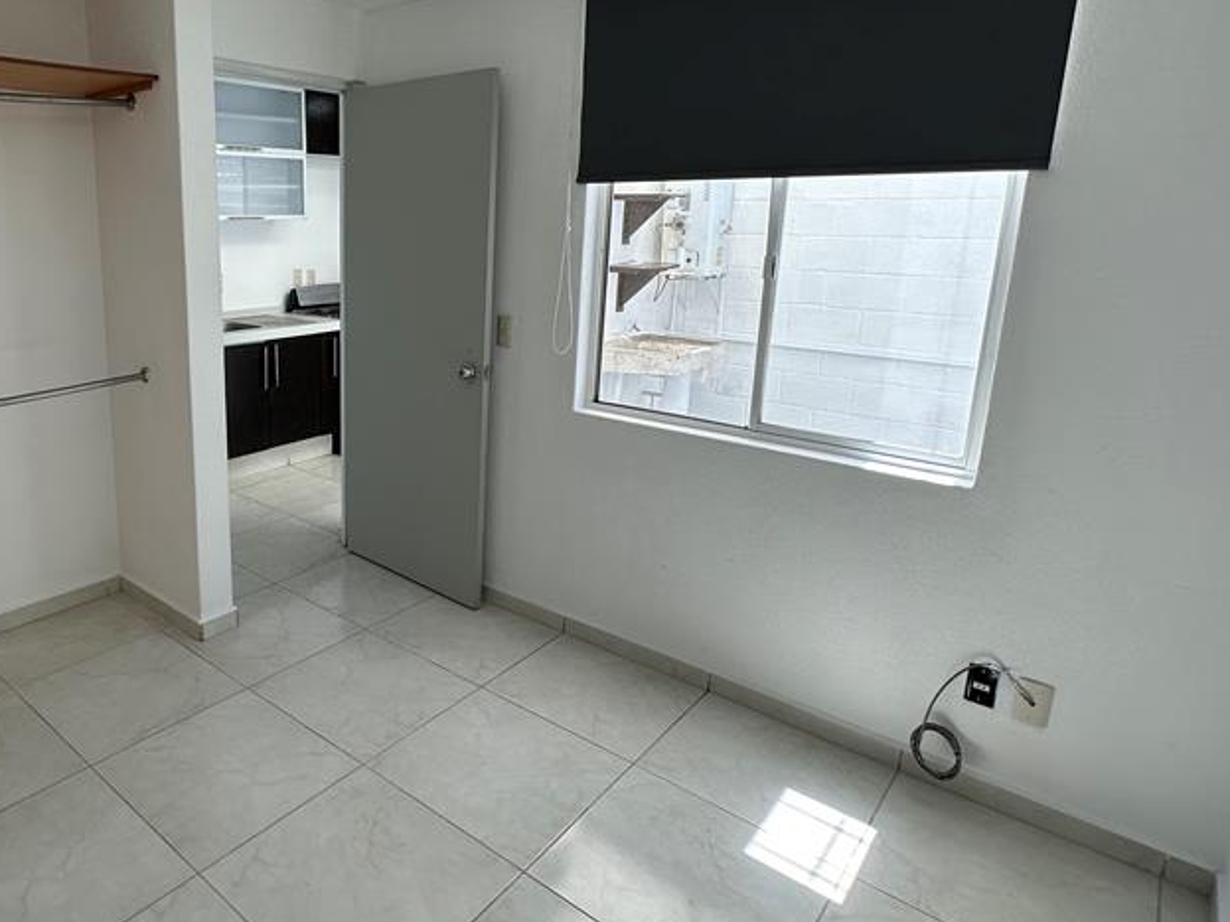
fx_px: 817
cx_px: 385
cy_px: 391
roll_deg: -0.3
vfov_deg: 58.6
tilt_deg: -10.5
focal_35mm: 23
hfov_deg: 71.2
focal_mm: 2.22
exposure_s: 1/166
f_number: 2.2
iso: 40
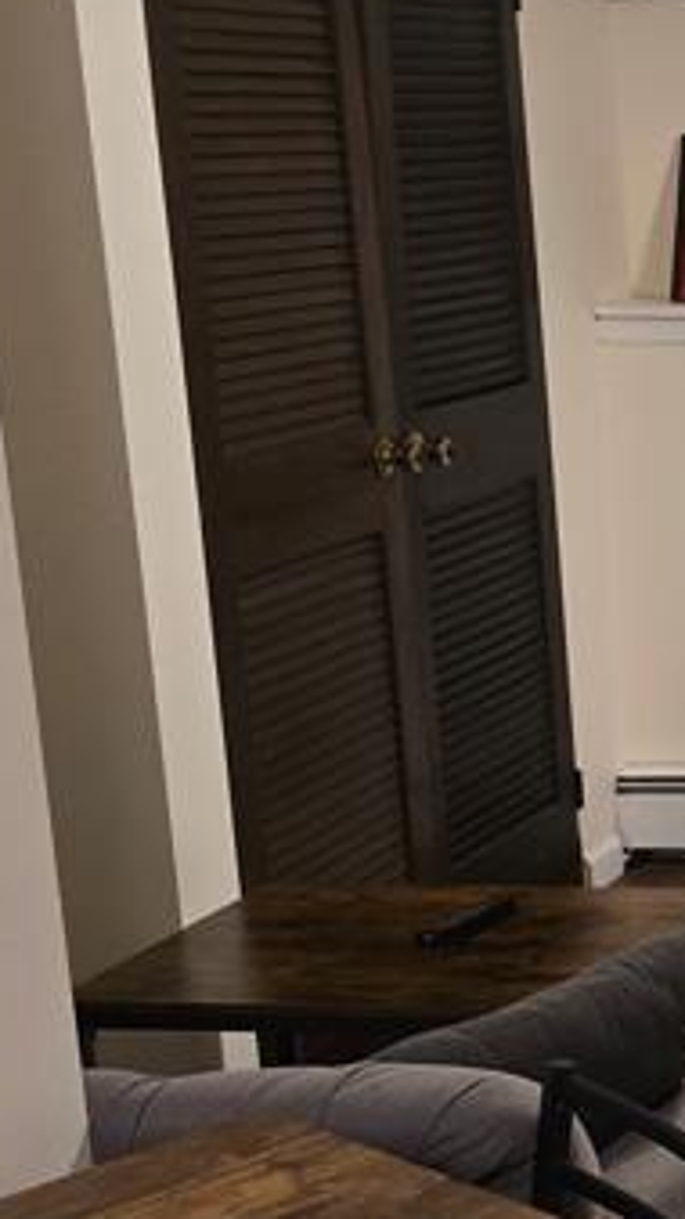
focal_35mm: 76
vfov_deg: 27.9
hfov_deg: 12.8
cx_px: 1576
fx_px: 2455
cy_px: 588
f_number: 1.7
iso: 640
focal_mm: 6.3
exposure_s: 1/60
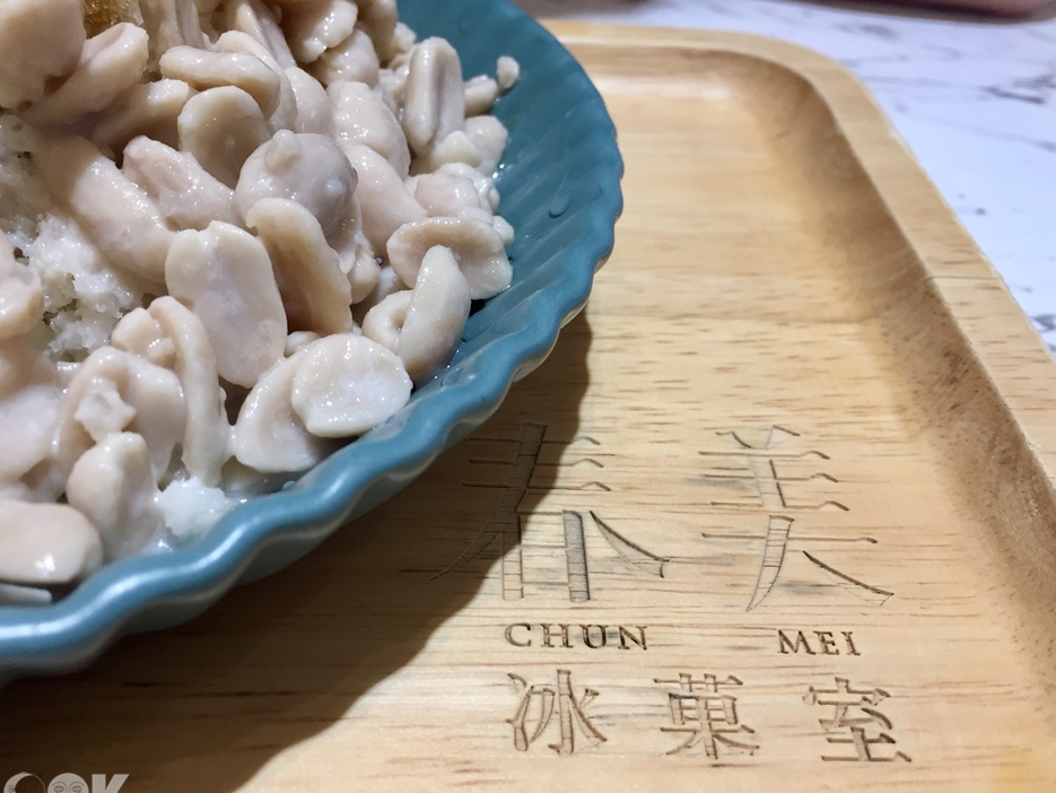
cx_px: 506
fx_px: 946
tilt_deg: -39.7
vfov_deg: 45.5
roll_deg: -5.1
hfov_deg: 58.3
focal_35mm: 31
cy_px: 395
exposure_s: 1/40
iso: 32
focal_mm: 4.15
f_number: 2.2
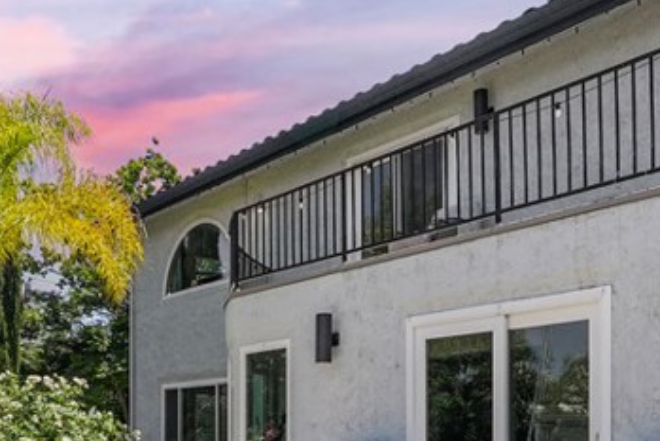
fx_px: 889
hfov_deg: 40.2
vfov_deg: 26.6
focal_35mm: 48
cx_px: 219
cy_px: 423
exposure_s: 1/200
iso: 100
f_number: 9
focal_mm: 16.5
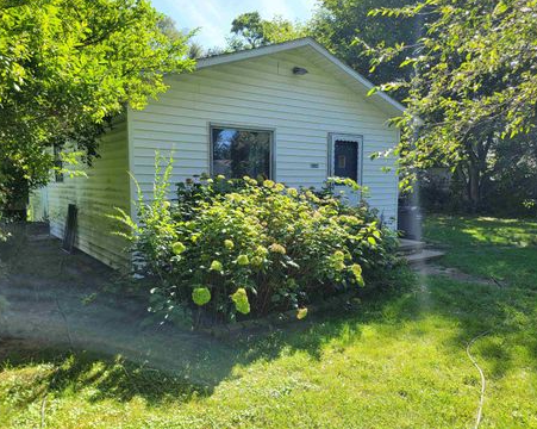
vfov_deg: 54.9
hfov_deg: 66.1
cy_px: 212
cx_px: 261
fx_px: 413
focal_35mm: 26
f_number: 1.8
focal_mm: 6.7
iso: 16
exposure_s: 1/175
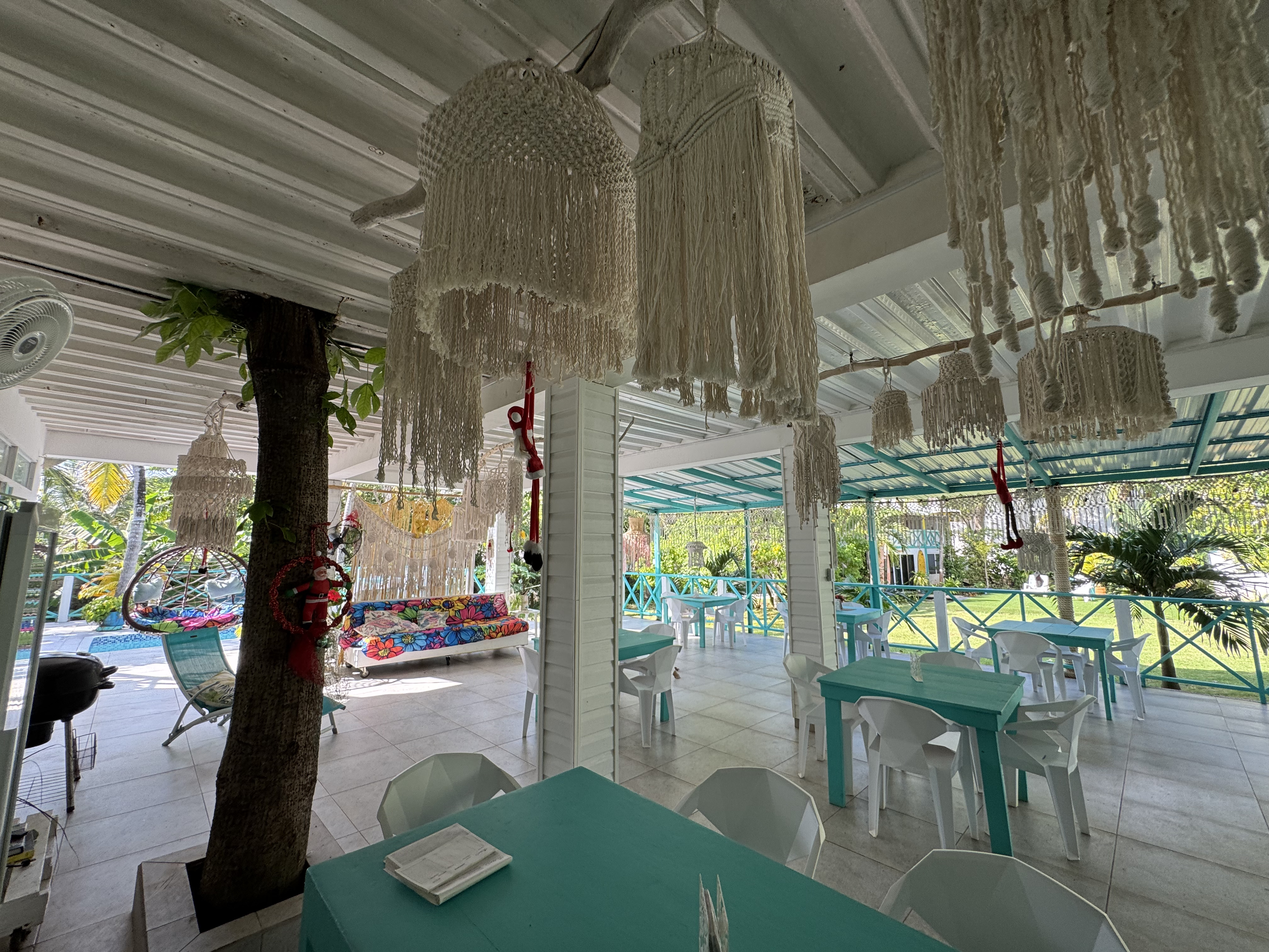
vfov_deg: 85.7
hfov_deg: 102.1
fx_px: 513
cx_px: 634
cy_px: 476
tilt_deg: +8.2
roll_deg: +0.3
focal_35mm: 14
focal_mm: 2.22
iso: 40
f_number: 2.2
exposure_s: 1/141
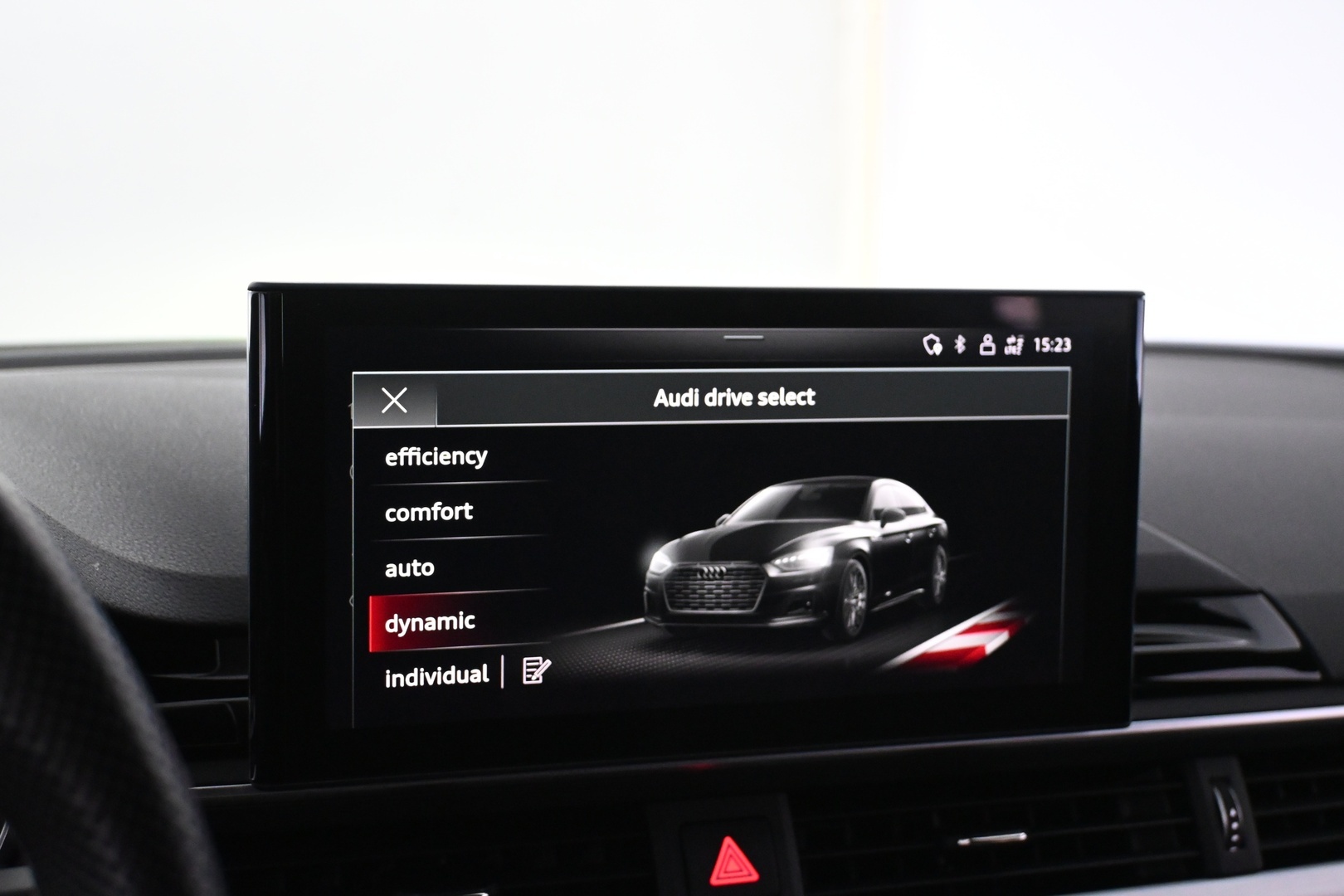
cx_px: 672
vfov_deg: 25.8
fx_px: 1960
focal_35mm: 52
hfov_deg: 37.9
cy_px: 448
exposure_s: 1/60
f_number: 5.3
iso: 4000
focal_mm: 35
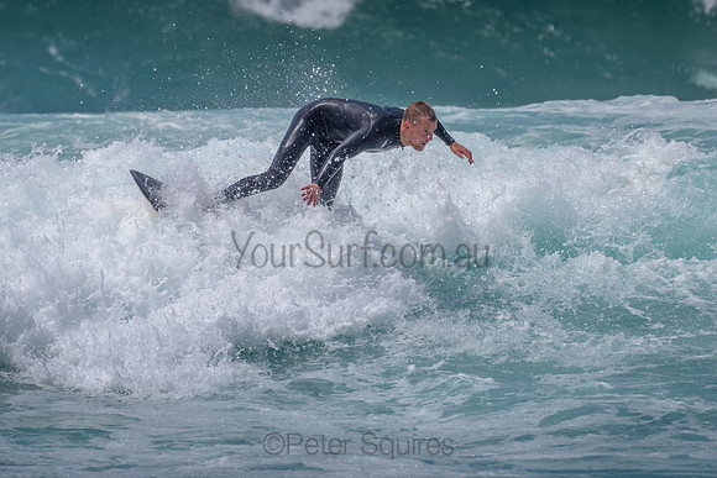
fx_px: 12848
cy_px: 180
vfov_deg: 2.1
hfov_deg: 3.2
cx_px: 370
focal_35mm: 645
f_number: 5.6
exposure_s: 1/2000
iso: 64
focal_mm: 500
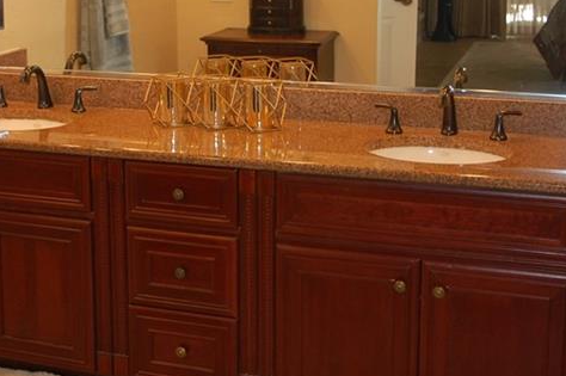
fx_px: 1069
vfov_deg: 19.7
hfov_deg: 29.3
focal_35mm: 68
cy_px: 74
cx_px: 167
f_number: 3.8
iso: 400
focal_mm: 21
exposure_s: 1/60
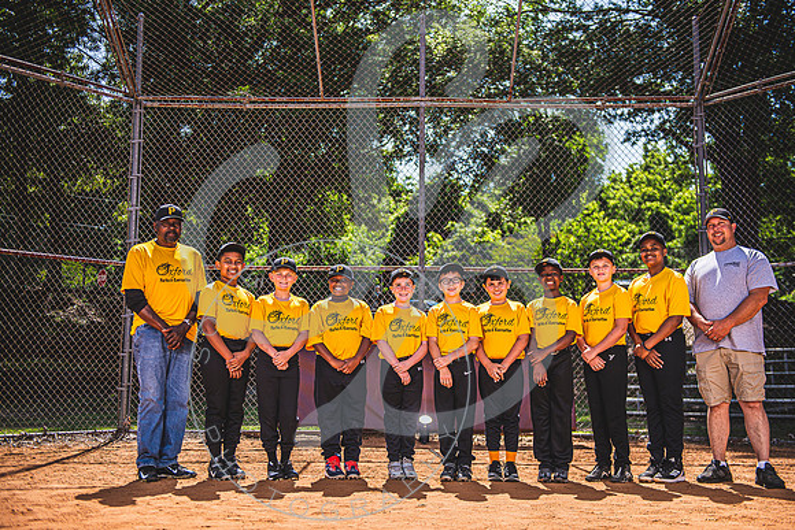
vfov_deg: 33.4
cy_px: 265
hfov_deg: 48.4
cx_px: 397
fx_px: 885
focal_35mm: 40
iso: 100
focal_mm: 40
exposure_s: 1/1600
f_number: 5.6
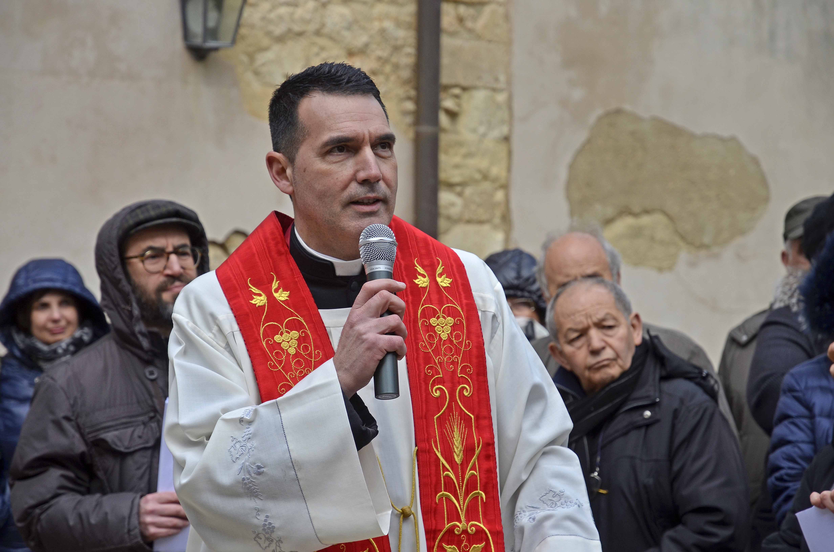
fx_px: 2948
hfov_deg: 16.1
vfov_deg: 10.7
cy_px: 276
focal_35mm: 128
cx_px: 417
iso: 200
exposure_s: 1/500
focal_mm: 85
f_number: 5.6
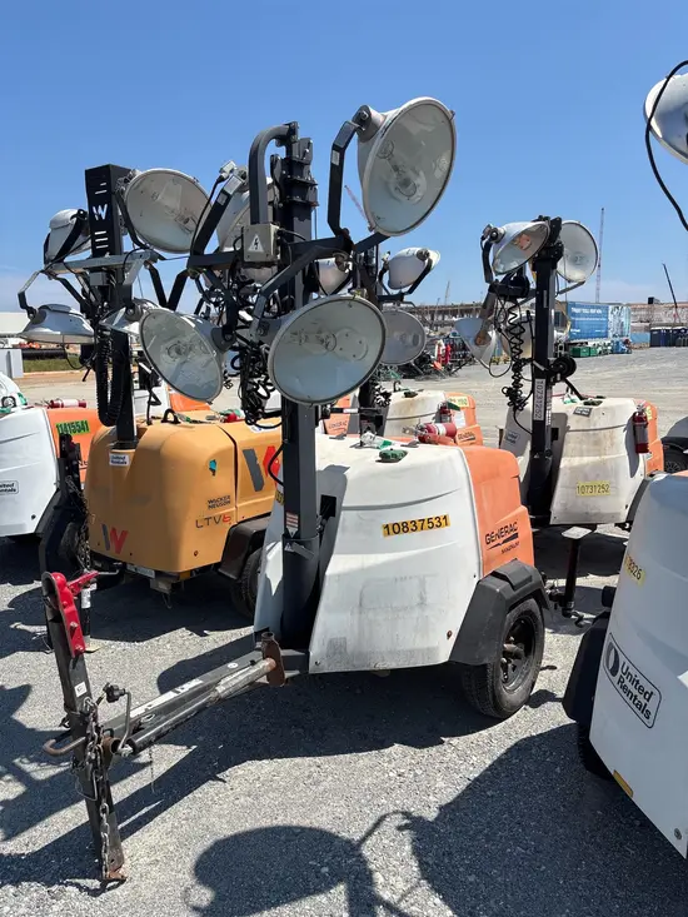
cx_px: 344
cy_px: 458
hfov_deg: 53.1
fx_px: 689
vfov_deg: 67.3
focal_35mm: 26
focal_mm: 5.96
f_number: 1.6
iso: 50
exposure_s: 1/4255
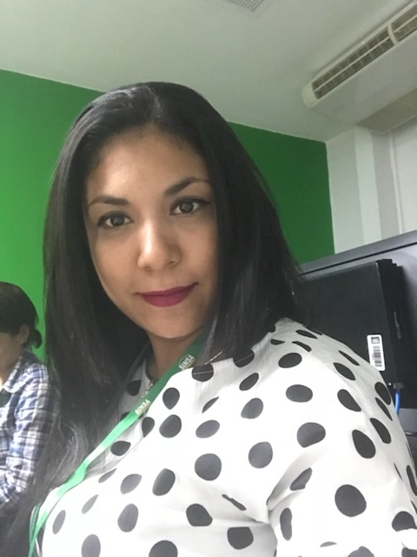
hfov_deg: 44.2
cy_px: 278
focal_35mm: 32
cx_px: 208
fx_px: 514
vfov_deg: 56.8
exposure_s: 1/15
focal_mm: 2.87
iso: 1000
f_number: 2.2
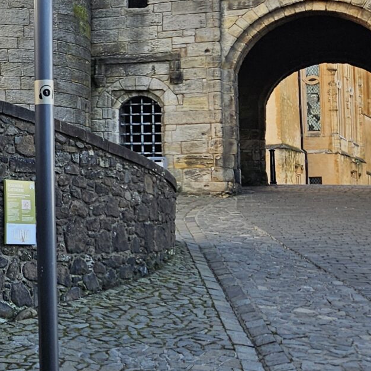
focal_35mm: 83
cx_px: -279
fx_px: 1006
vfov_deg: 20.8
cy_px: 136
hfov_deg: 17.4
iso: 25
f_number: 1.8
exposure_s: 1/140
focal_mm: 5.4
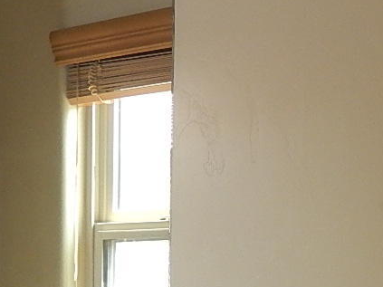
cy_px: 496
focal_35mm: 121
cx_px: 418
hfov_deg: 15.8
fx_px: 1338
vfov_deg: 11.5
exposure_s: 1/30
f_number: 3.8
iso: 200
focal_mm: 5.7
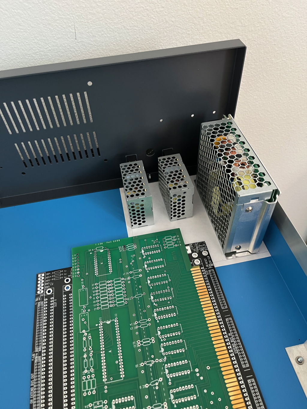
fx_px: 307
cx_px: 154
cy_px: 204
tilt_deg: -48.7
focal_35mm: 26
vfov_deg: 67.3
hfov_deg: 53.1
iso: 320
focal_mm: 5.1
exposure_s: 1/60
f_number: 1.6
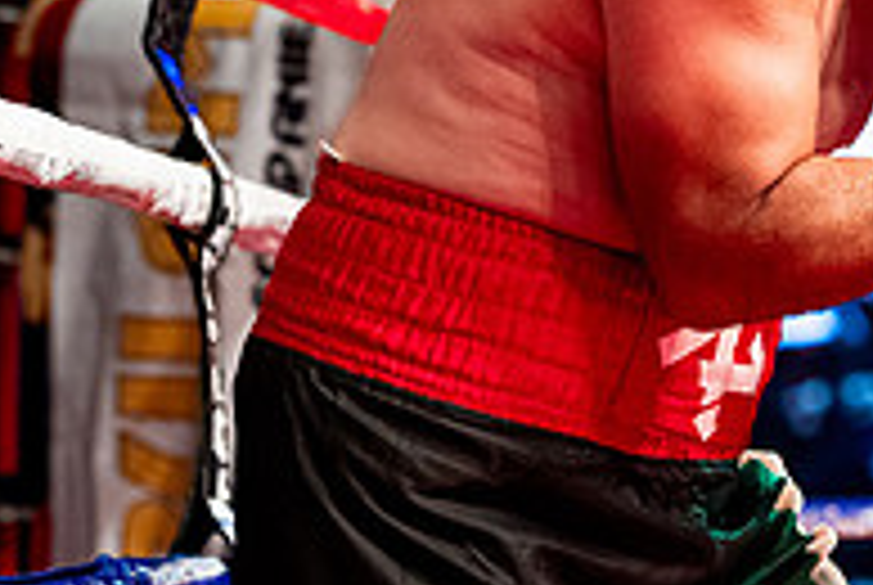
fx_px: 5294
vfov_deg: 6.3
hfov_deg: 9.3
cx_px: 968
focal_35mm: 218
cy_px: -128
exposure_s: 1/1000
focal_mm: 73
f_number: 2.8
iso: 4000
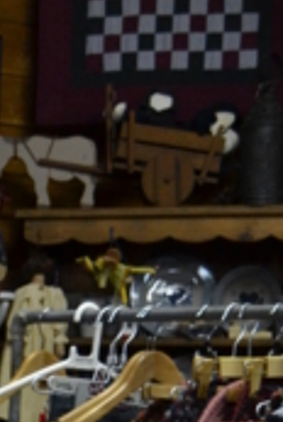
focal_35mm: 166
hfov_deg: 8.0
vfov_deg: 11.1
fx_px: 1949
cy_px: 878
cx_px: -226
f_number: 4
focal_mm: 24
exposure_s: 1/50
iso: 800
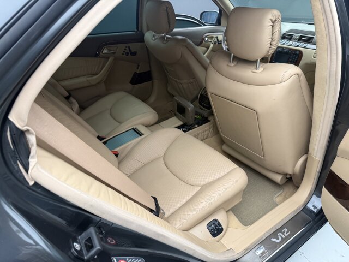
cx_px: 174
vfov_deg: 56.8
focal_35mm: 24
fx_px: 242
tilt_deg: -29.2
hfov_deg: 71.6
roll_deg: +1.0
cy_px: 131
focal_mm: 6.76
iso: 250
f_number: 1.78
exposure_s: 1/49
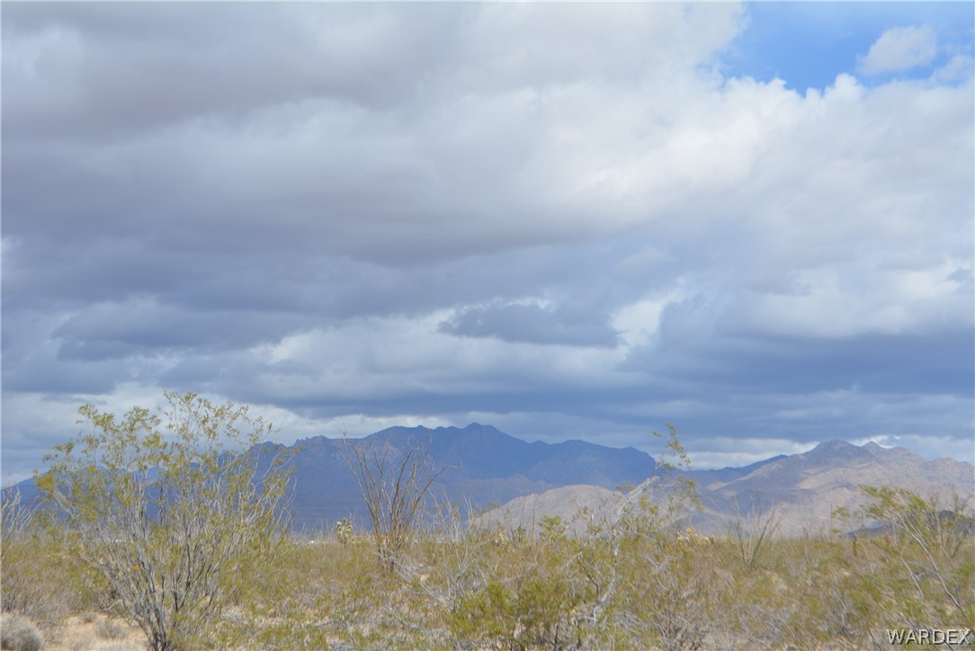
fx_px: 2235
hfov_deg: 24.6
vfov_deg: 16.6
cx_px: 488
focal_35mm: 82
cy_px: 326
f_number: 9
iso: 100
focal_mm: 55
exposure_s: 1/320
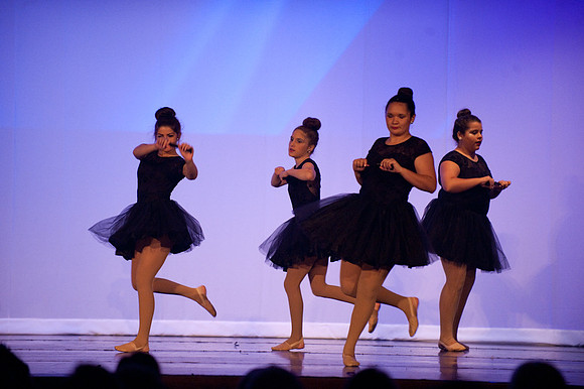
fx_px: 3242
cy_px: 194
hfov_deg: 10.3
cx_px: 292
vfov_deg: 6.9
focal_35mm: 200
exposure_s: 1/200
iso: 3200
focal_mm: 200
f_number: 2.8
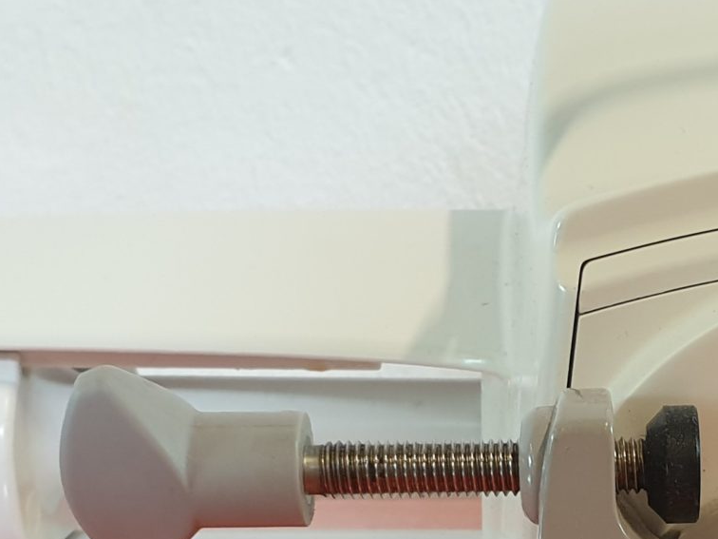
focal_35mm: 88
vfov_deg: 16.4
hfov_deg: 21.8
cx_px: 629
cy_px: 561
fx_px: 1825
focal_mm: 4.3
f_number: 2.4
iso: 125
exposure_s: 1/50
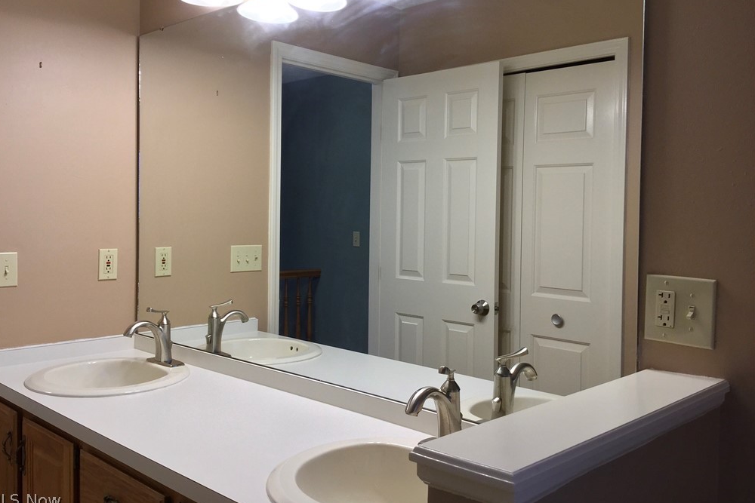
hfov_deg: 57.2
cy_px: 223
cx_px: 369
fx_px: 692
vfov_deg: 39.9
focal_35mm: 33
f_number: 2.4
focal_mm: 3.3
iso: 32
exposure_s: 1/30
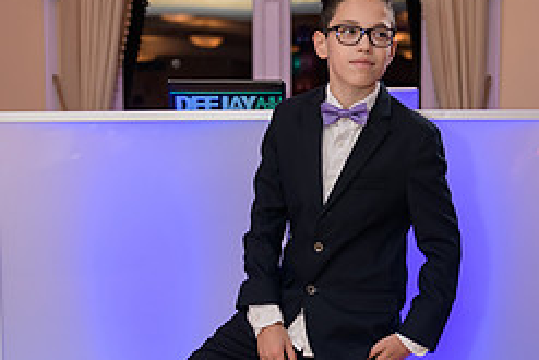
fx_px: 1228
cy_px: 266
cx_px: 292
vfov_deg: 16.6
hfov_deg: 24.7
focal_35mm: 82
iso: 500
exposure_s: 1/125
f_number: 3.2
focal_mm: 45
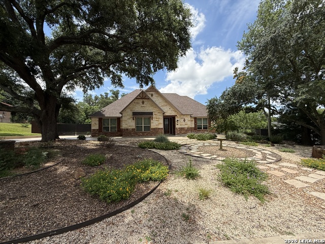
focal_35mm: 14
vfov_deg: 85.7
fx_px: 131
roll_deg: +0.7
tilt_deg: +2.9
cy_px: 122
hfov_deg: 102.1
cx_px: 162
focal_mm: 2.22
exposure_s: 1/1901
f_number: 2.2
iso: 50
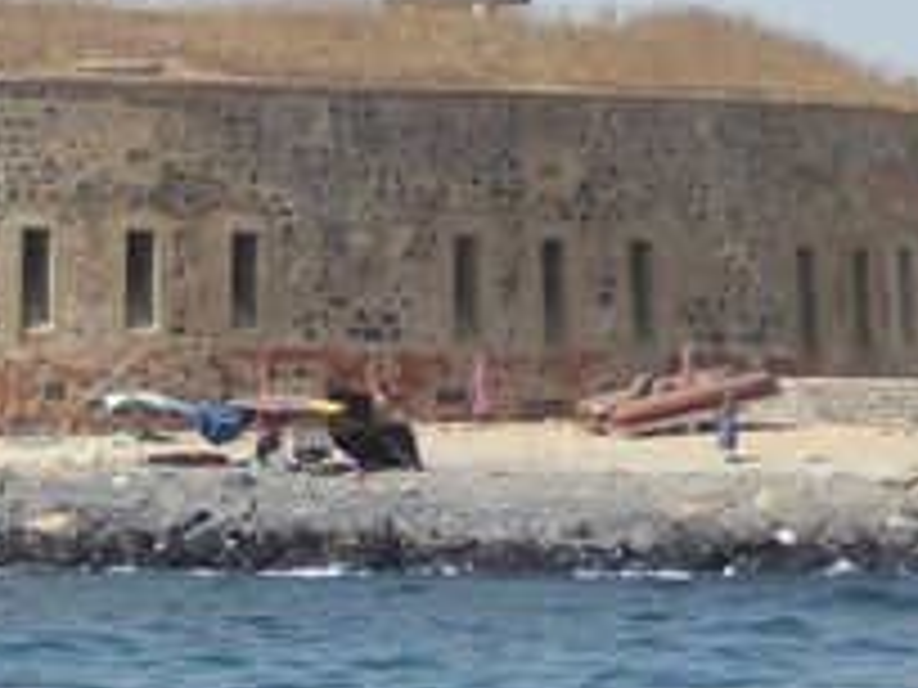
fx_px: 8858
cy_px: 598
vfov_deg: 4.4
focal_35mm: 334
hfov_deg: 5.9
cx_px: -248
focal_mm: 14.1
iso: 80
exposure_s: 1/400
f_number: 4.7
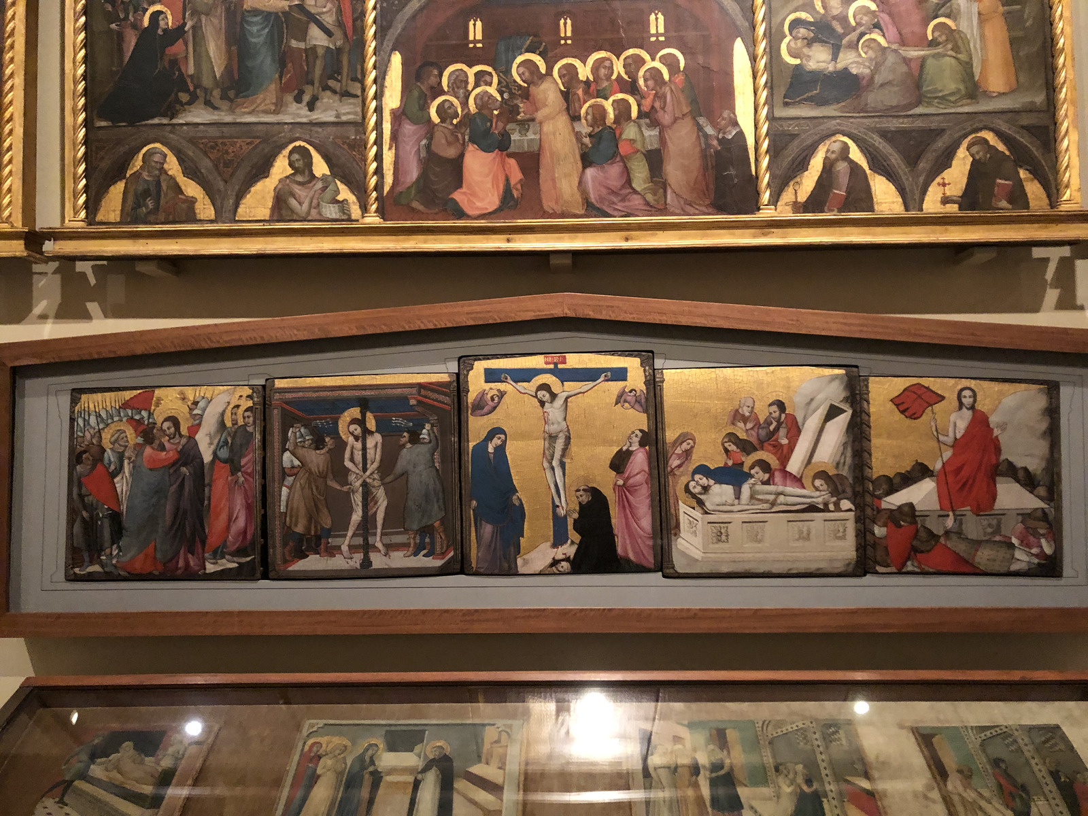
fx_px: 880
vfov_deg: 49.7
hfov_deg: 63.4
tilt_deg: +2.3
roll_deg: +1.6
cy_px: 408
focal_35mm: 28
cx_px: 544
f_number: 1.8
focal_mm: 4
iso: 100
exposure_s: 1/4
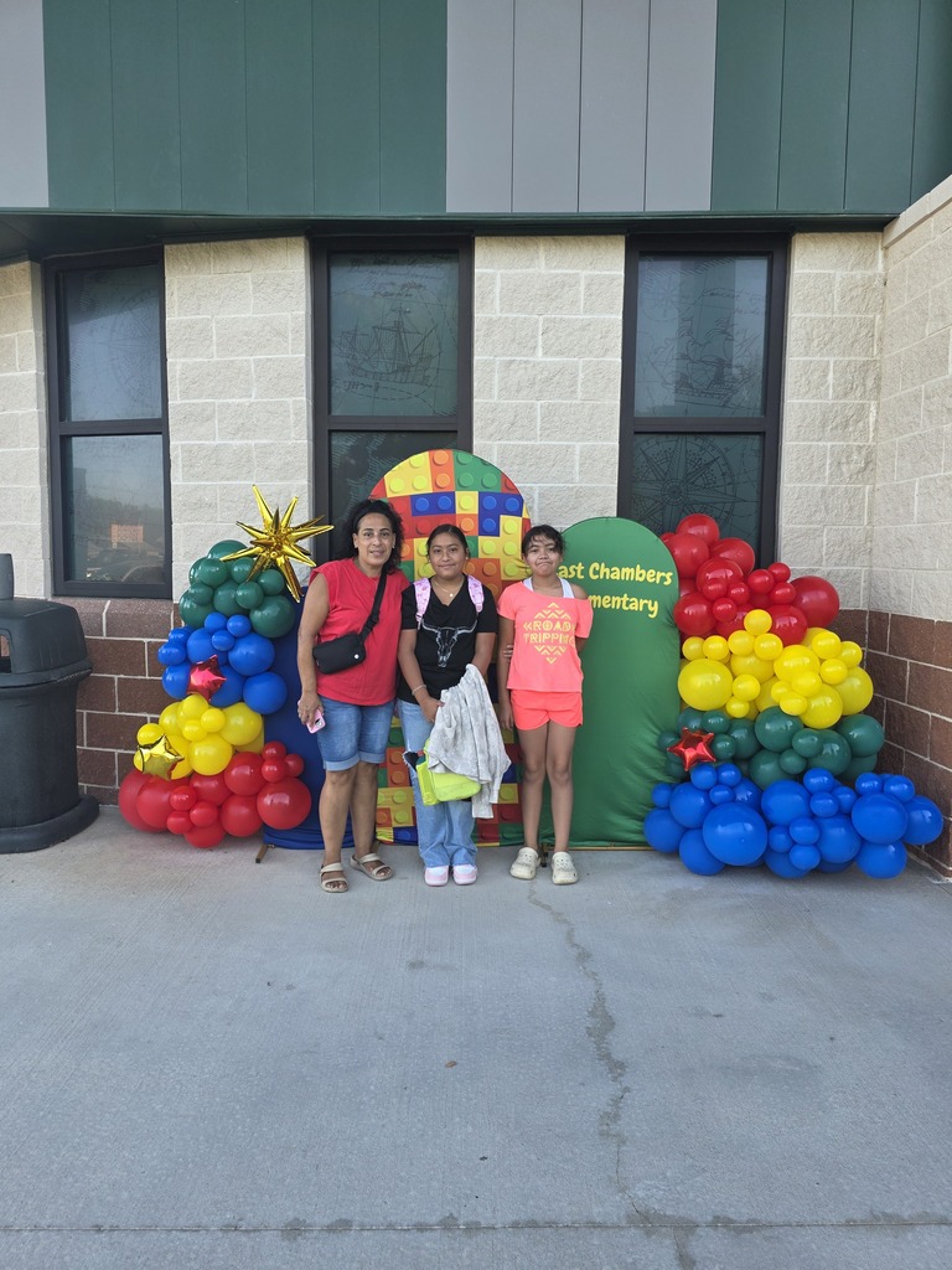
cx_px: 476
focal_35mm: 23
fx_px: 843
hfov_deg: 58.9
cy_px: 635
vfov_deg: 73.9
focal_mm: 6.3
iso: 64
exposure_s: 1/180
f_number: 1.7
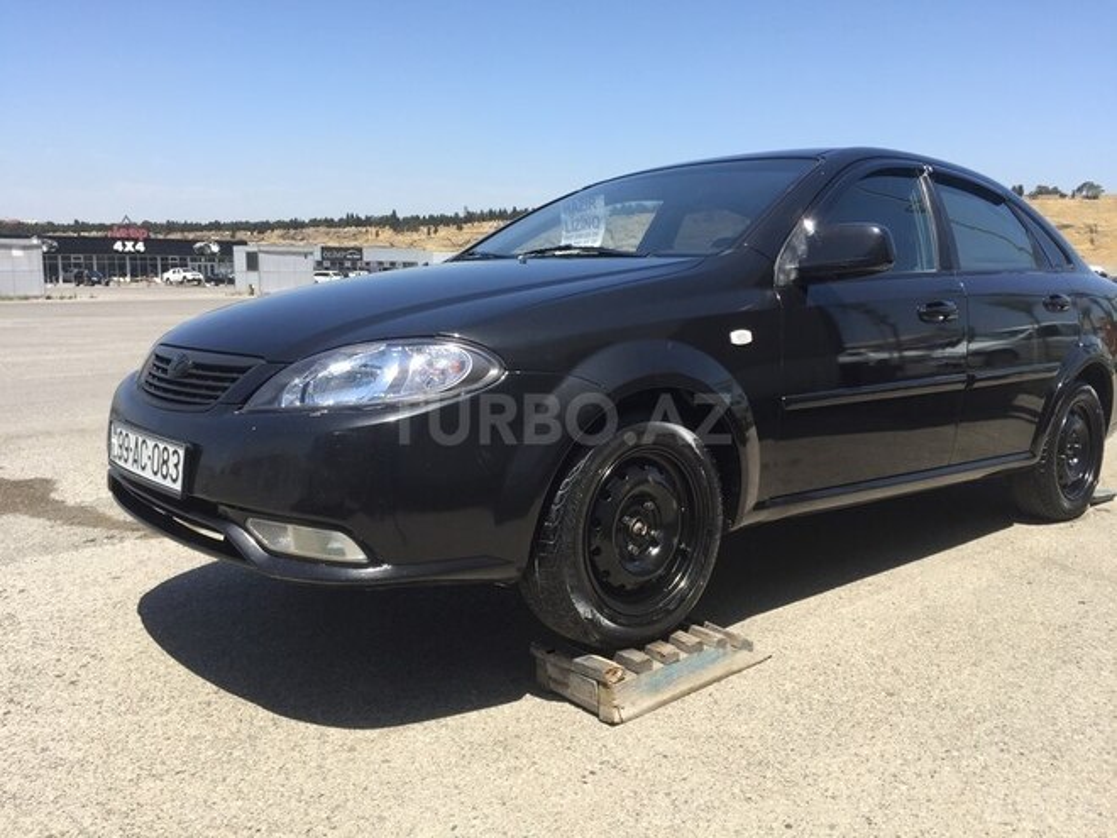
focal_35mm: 29
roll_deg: -0.4
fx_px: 936
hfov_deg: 61.7
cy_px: 419
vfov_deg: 48.2
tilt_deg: -8.8
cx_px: 558
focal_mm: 4.15
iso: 32
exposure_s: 1/1319
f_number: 2.2
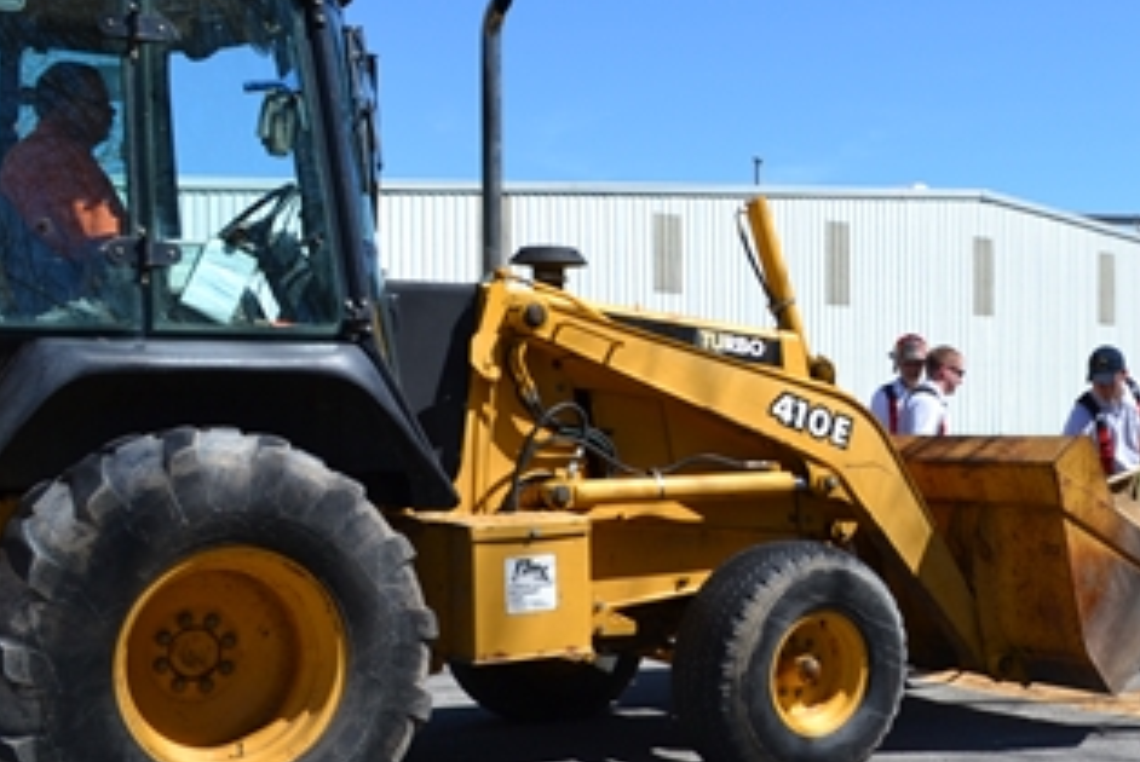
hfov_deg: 34.7
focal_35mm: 55
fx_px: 1743
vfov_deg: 24.6
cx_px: 969
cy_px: 463
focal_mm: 18
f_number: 8
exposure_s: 1/250
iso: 100
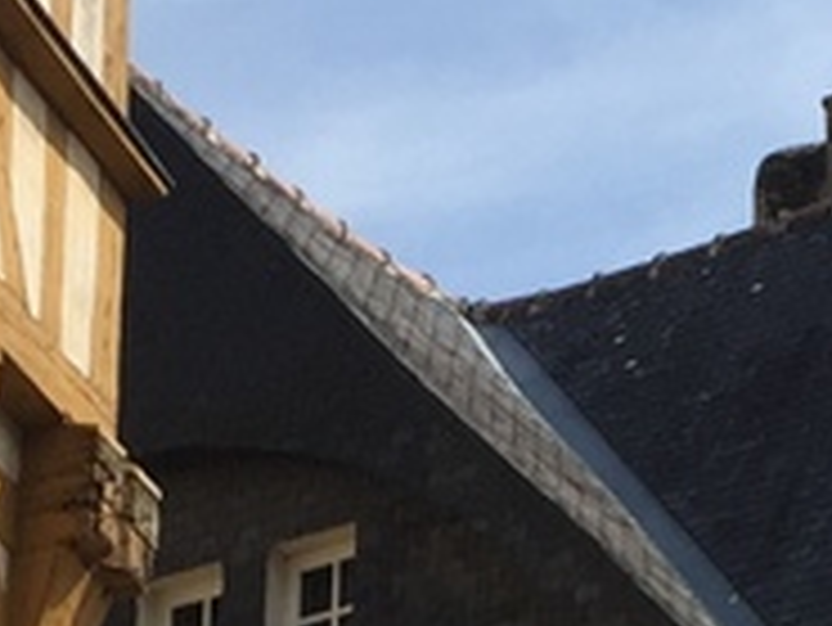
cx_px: 872
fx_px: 4522
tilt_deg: +15.3
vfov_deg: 7.4
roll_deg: -0.6
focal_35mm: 188
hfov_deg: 10.4
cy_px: 1513
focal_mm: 4.15
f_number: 2.2
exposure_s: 1/1883
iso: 32
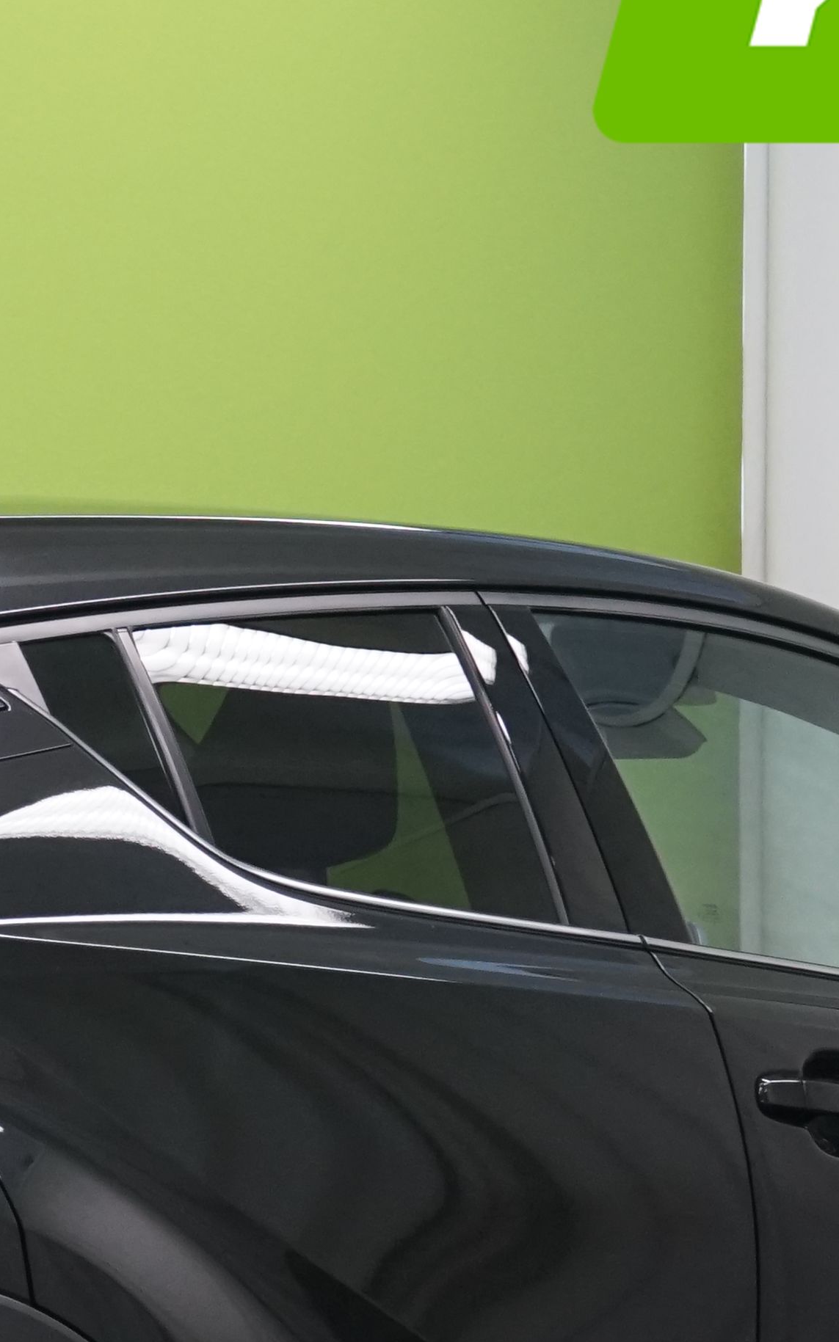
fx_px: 8196
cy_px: 1091
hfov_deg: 5.8
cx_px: 40
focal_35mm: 224
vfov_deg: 9.3
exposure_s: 1/25
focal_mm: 67
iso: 1600
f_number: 7.1
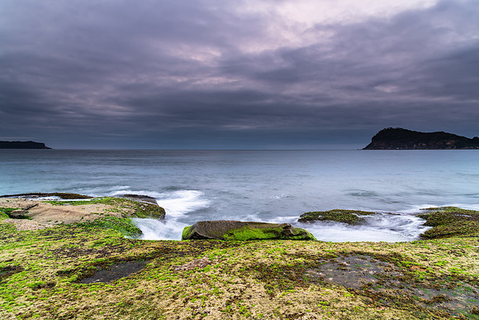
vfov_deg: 53.1
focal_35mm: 24
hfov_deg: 73.7
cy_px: 160
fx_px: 320
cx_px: 240
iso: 200
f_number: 8
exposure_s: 1.6
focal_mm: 24
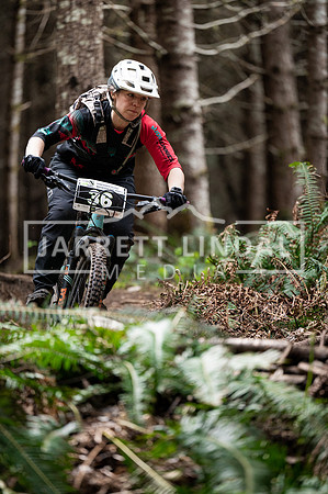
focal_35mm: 200
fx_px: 2739
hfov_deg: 6.9
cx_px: 164
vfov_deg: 10.3
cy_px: 247
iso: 1600
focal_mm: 200
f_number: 2.8
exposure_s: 1/1000
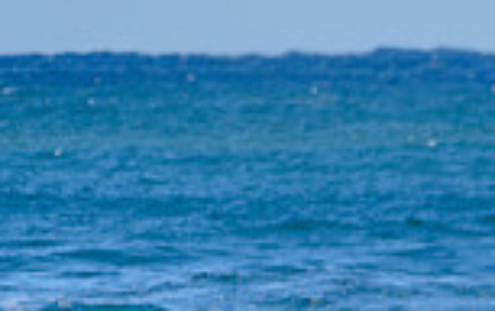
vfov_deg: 0.7
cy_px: 497
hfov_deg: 1.1
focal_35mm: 1984
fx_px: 26794
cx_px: 633
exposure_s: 1/2000
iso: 200
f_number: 5.6
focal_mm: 500
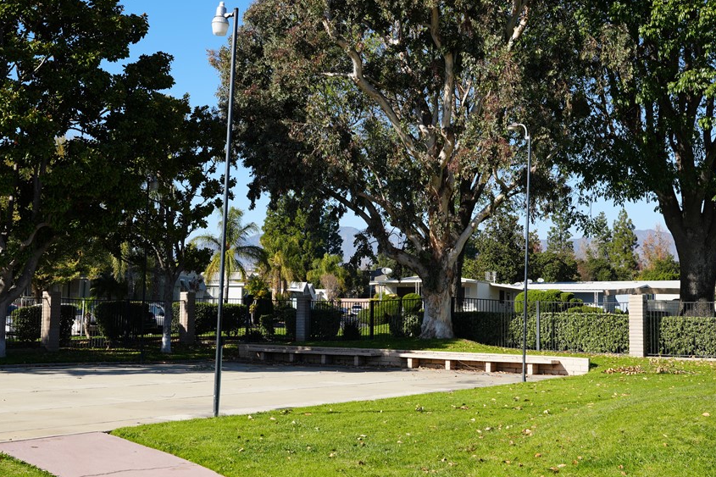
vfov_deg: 29.9
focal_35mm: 45
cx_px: 305
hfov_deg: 43.5
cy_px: 248
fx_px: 895
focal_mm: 35
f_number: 9
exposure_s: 1/125
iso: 100
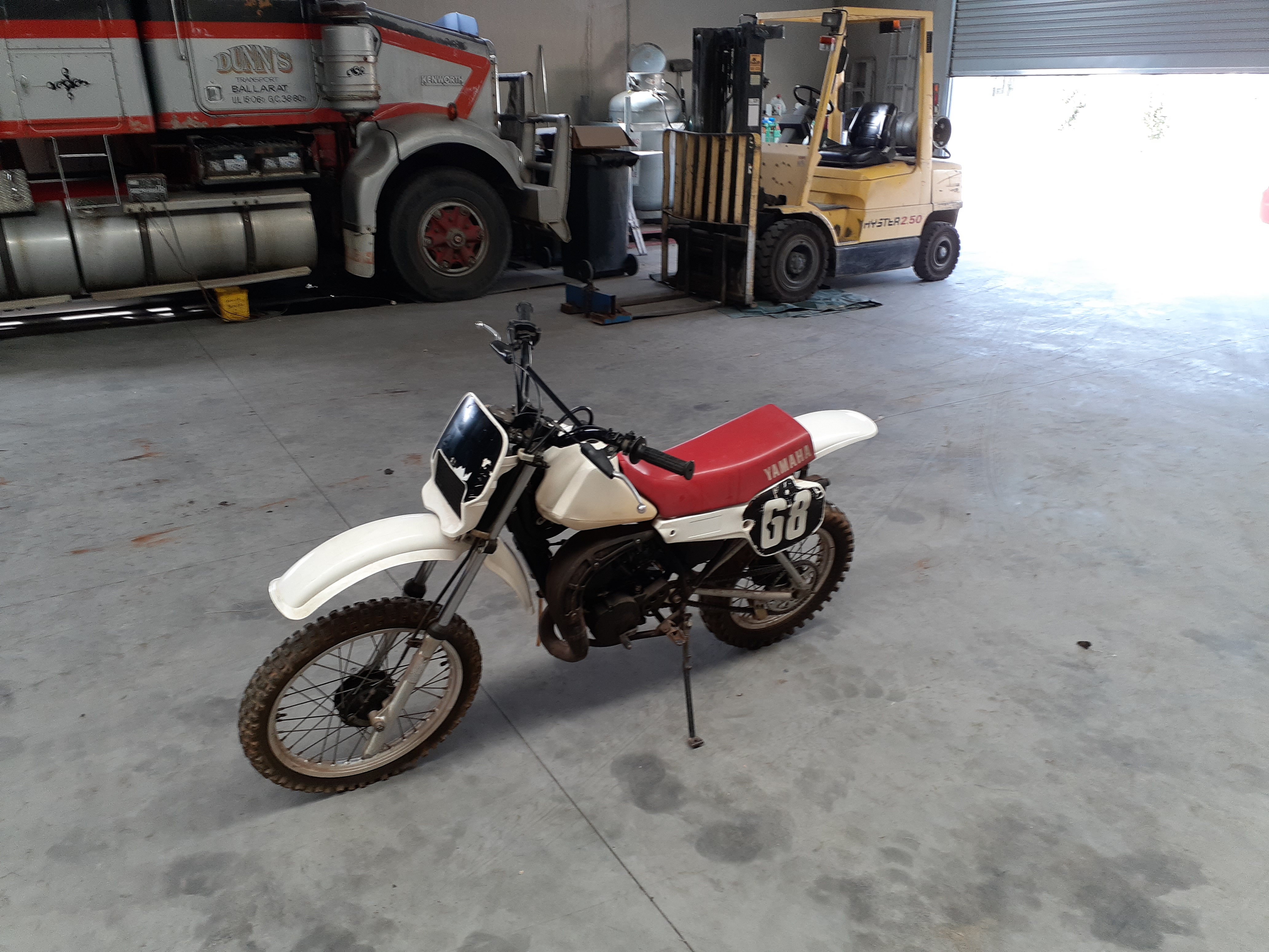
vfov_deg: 51.4
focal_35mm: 27
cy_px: 476
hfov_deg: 65.3
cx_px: 634
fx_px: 990
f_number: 1.9
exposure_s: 1/50
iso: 50
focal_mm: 3.6
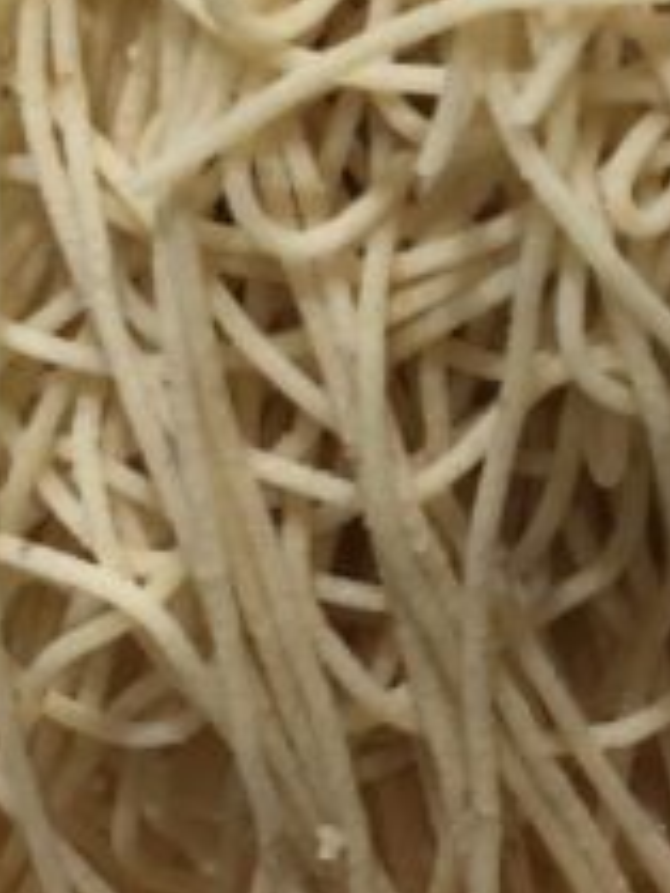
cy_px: 244
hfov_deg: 10.3
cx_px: 828
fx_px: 3661
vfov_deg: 13.8
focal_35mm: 142
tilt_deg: -46.0
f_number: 2.2
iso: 32
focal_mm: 4.15
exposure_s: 1/60
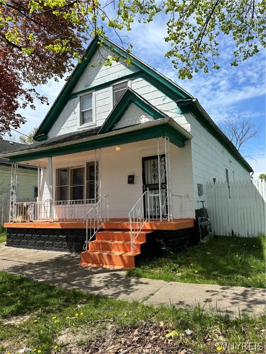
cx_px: 133
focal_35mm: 24
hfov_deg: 56.8
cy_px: 177
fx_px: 246
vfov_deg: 71.6
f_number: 1.78
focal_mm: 6.86
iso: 80
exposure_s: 1/4184
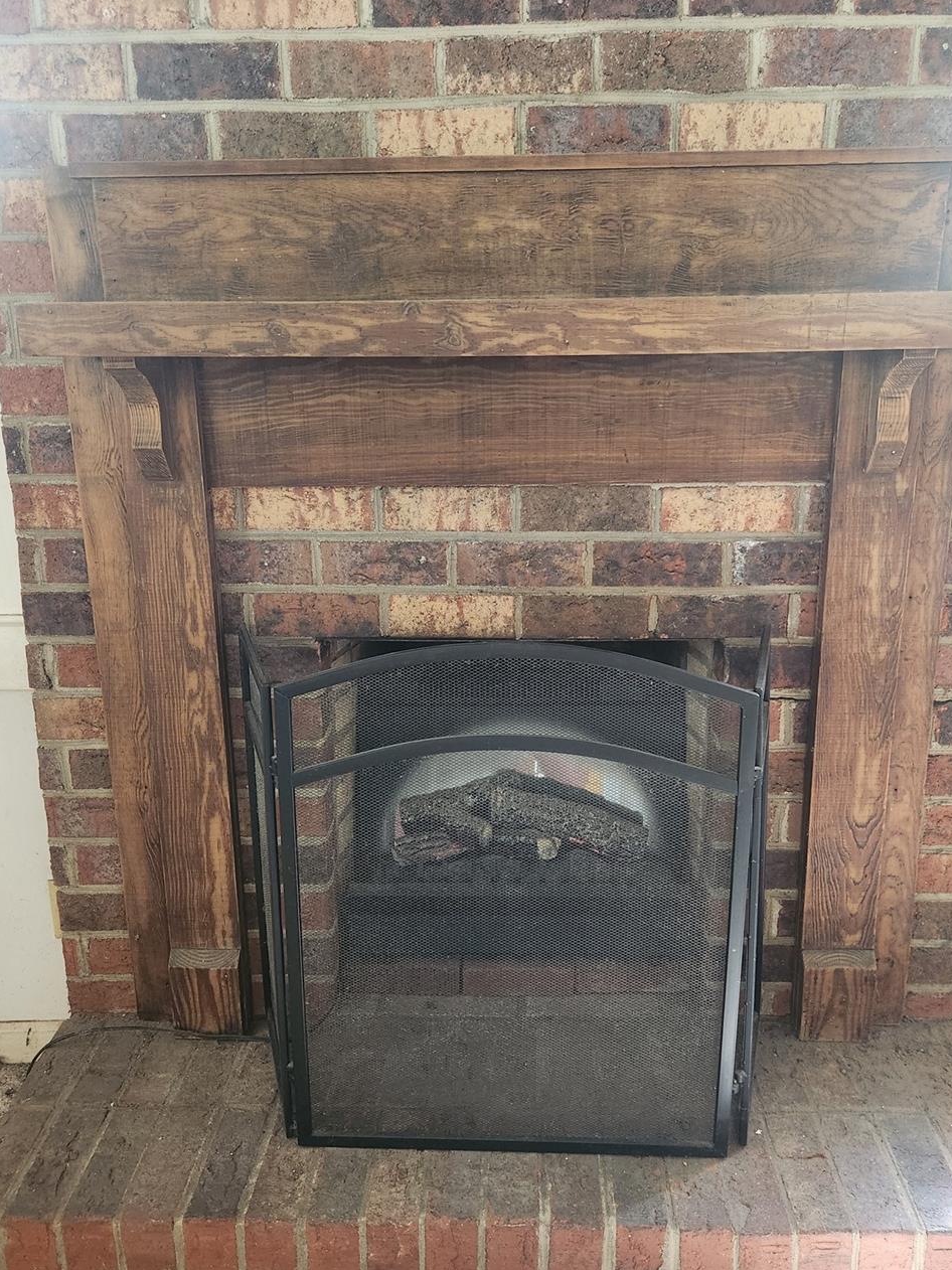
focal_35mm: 28
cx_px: 513
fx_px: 1027
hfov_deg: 49.7
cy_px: 612
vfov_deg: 63.4
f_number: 1.8
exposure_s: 1/40
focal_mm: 5.4
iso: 640
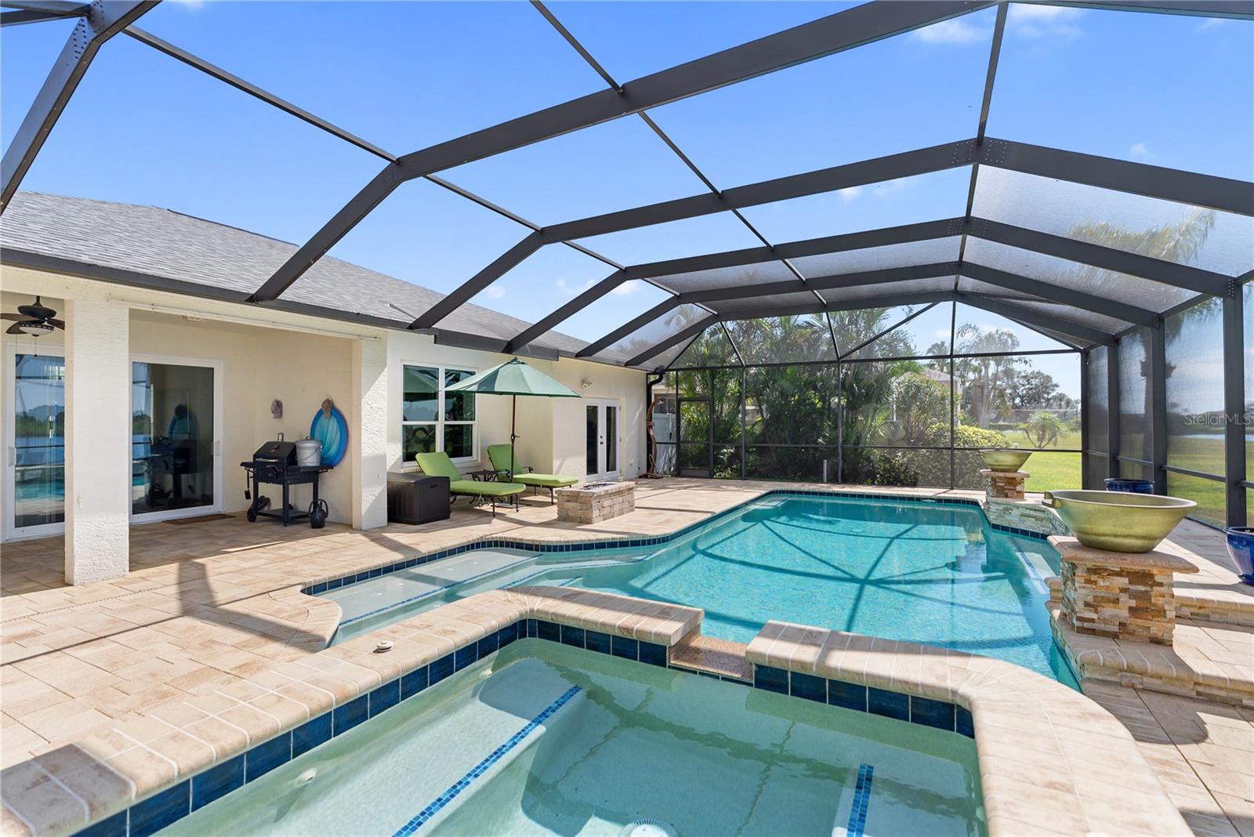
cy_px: 418
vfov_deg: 73.8
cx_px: 627
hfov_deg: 96.7
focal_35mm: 16
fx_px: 558
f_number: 2.8
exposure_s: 1/400
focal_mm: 16
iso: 40
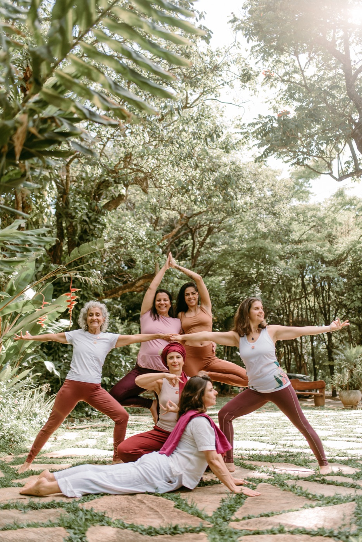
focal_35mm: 35
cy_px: 271
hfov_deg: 37.9
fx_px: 528
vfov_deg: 54.4
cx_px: 181
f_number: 2.2
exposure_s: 1/2000
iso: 500
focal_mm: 35
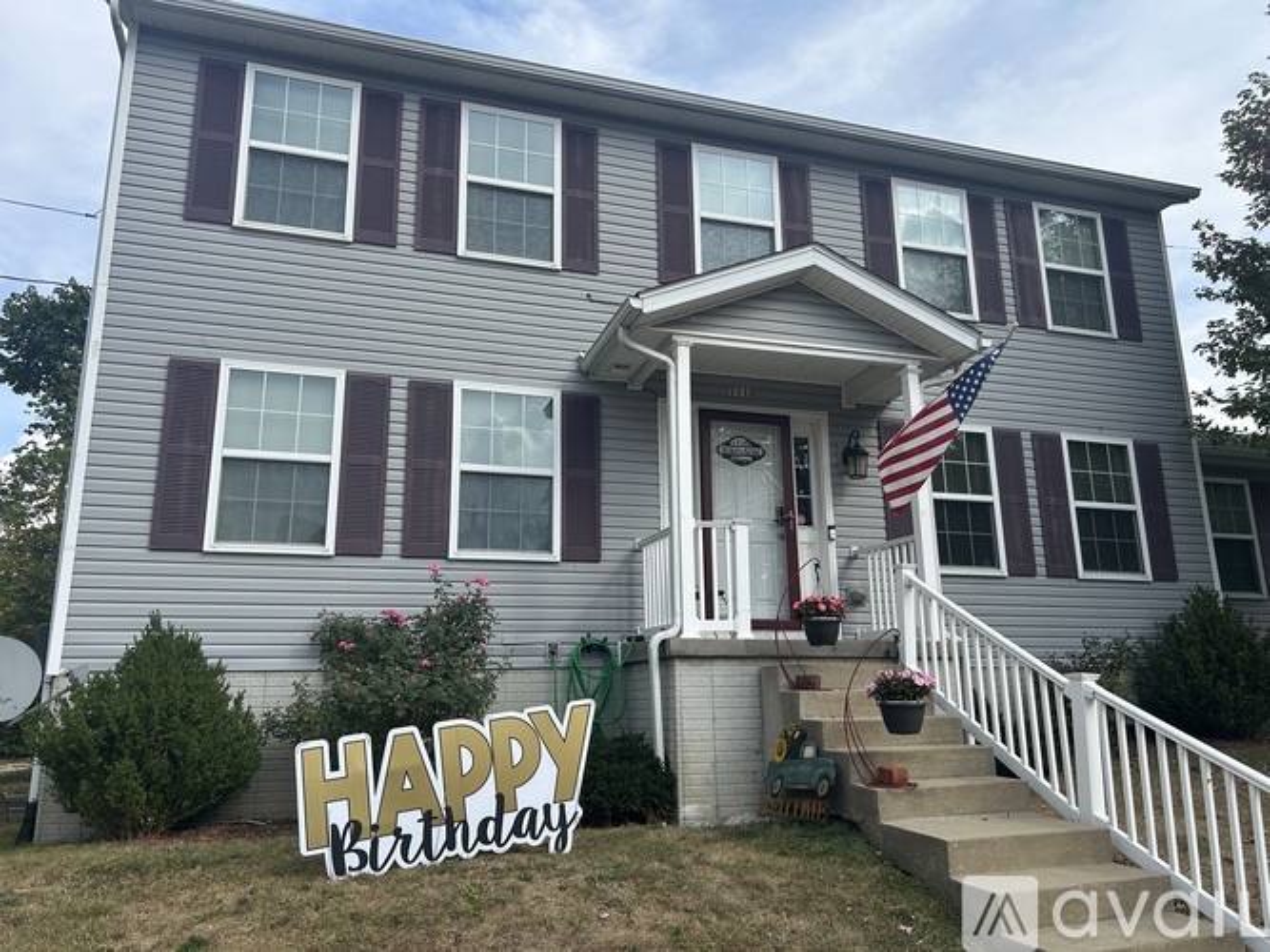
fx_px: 954
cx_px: 635
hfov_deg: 67.3
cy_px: 476
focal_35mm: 26
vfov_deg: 53.0
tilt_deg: +13.9
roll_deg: +1.2
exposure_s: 1/3077
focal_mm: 5.7
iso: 50
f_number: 1.5
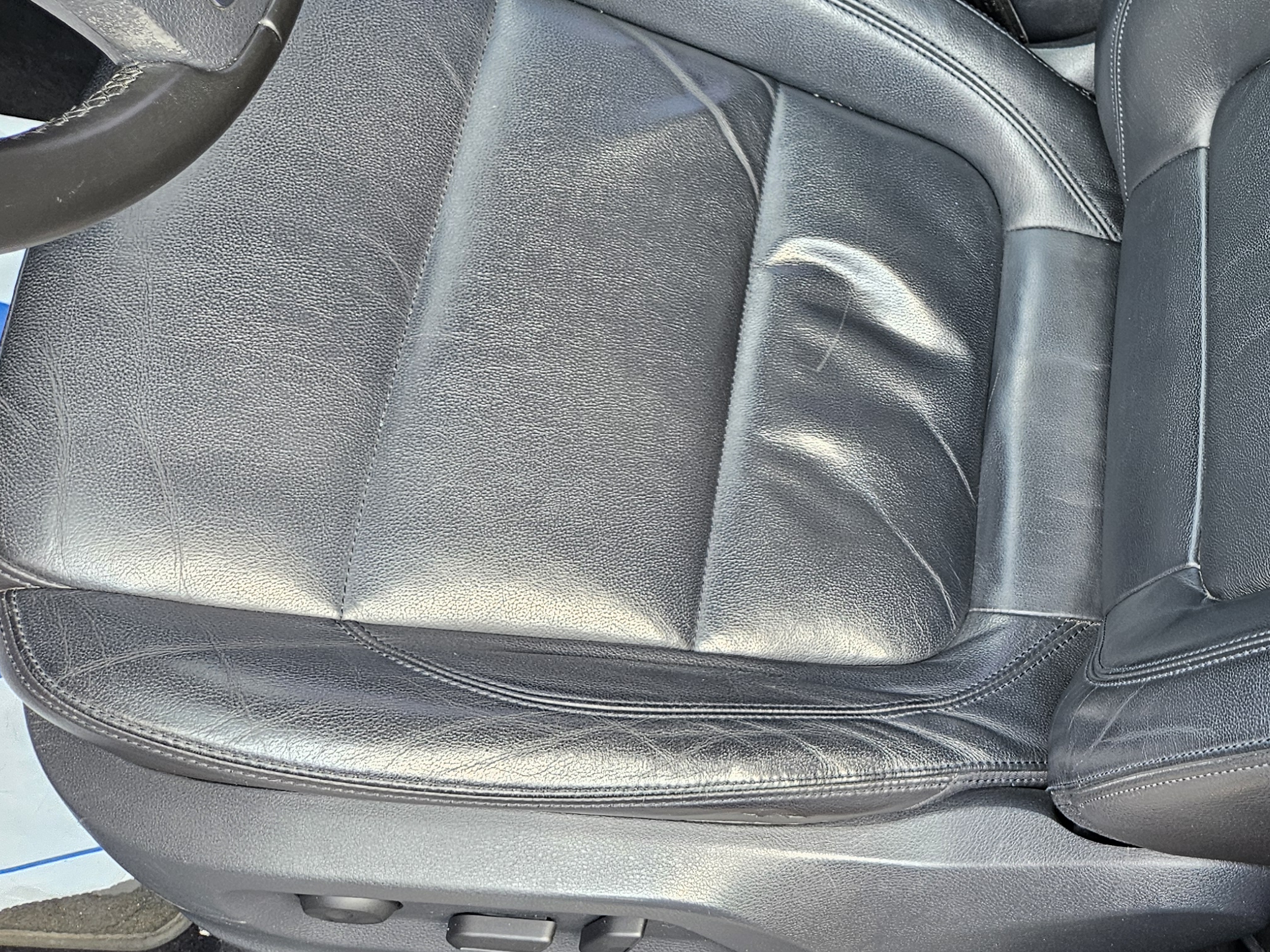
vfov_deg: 32.0
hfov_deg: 38.1
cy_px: 335
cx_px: 1230
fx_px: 1651
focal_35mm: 45
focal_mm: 5.4
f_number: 1.8
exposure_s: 1/207
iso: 125
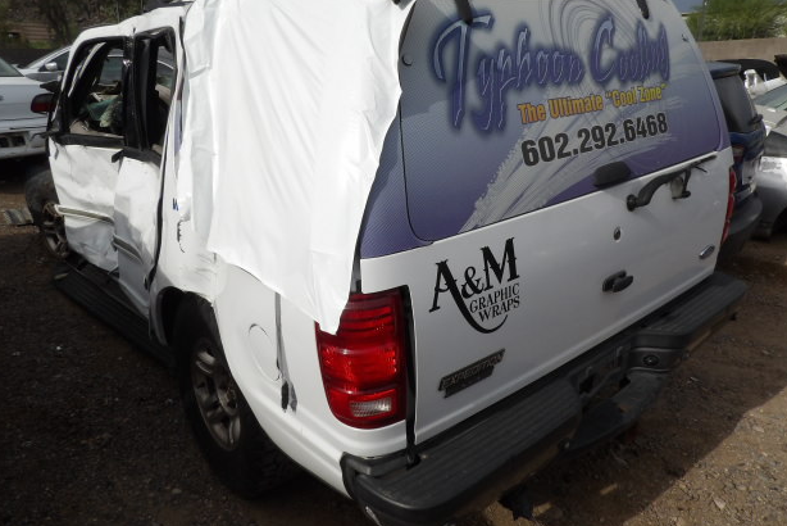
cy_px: 244
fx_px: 569
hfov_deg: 69.4
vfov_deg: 49.6
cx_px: 395
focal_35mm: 26
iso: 100
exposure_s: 1/624
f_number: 5.6
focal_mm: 4.3
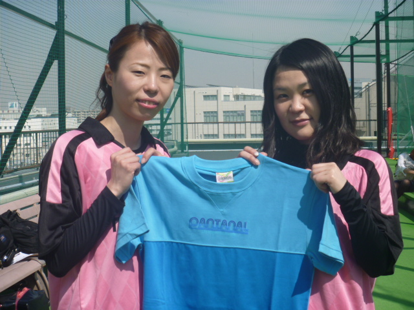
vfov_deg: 23.7
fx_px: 742
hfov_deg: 31.2
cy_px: 155
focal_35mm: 62
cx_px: 207
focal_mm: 11
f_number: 5
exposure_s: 1/500
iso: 80
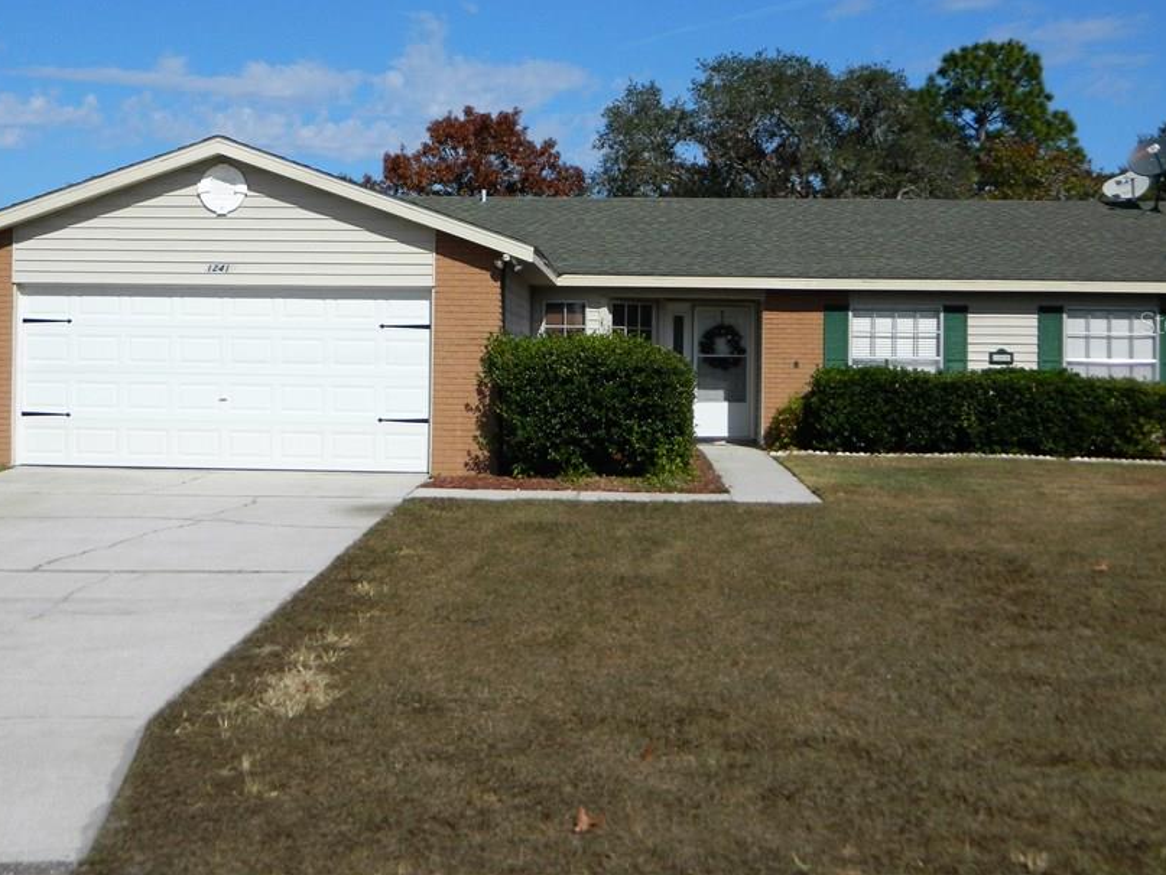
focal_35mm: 52
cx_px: 536
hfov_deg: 36.8
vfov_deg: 27.9
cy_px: 322
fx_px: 1752
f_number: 9.8
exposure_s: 1/320
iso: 80
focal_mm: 7.3
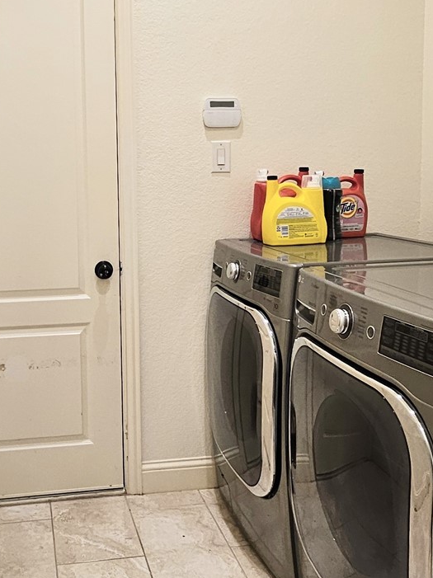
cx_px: 106
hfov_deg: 36.8
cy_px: 232
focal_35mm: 38
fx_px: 634
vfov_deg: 48.7
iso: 100
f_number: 2.2
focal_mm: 1.74
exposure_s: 1/60
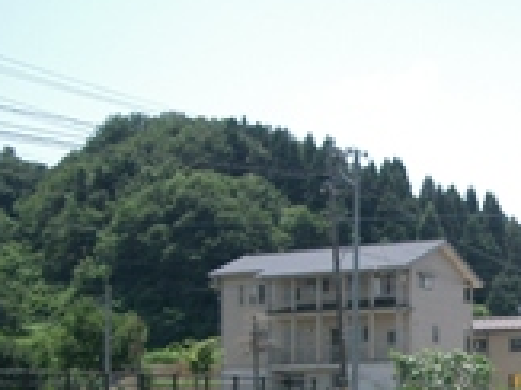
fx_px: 1293
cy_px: 432
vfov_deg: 16.6
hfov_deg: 22.0
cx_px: 515
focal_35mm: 86
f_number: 2.6
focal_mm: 5.8
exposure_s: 1/800
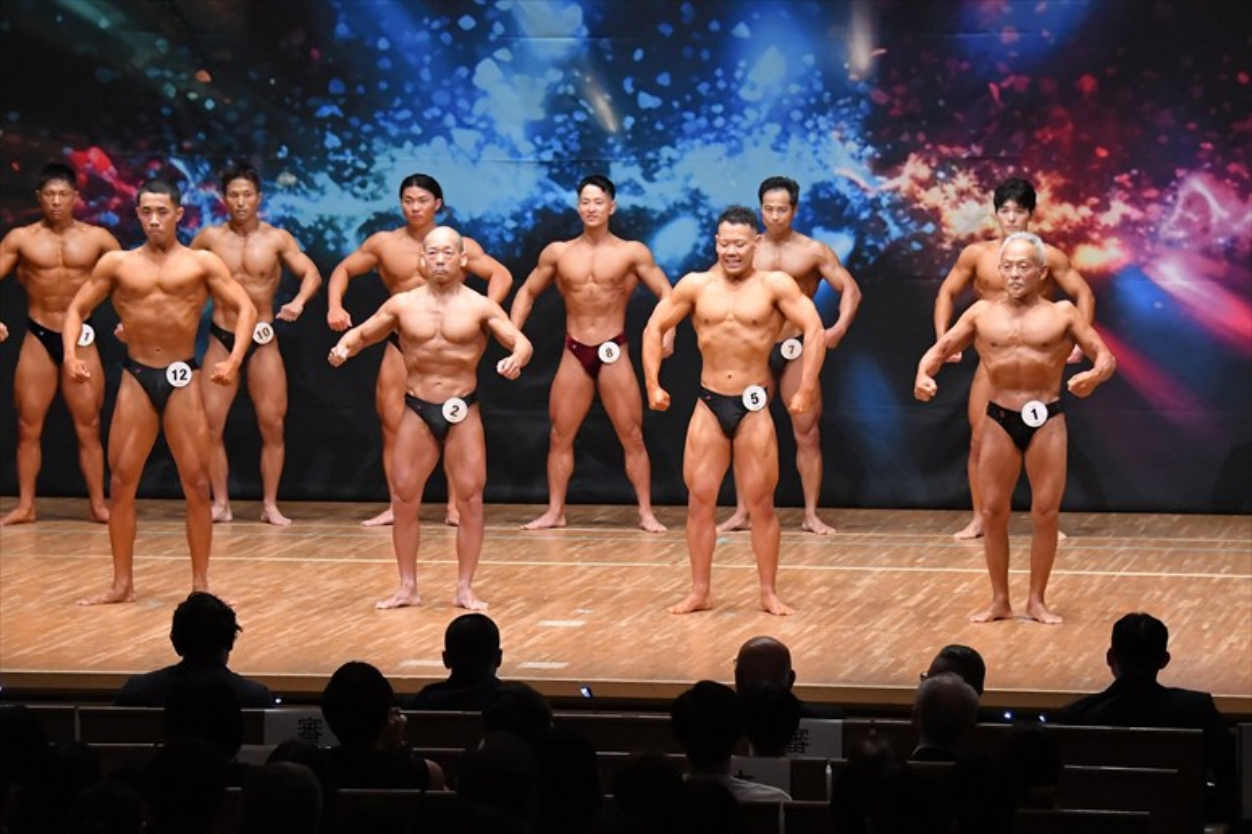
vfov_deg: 8.7
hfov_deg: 13.1
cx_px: 626
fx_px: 5458
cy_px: 417
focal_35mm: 157
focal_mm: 105
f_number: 5.6
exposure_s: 1/400
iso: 8000
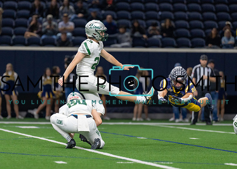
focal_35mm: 296
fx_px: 1990
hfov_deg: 6.8
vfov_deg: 4.9
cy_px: 76
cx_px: 92
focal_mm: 200
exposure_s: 1/1000
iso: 2000
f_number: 2.8
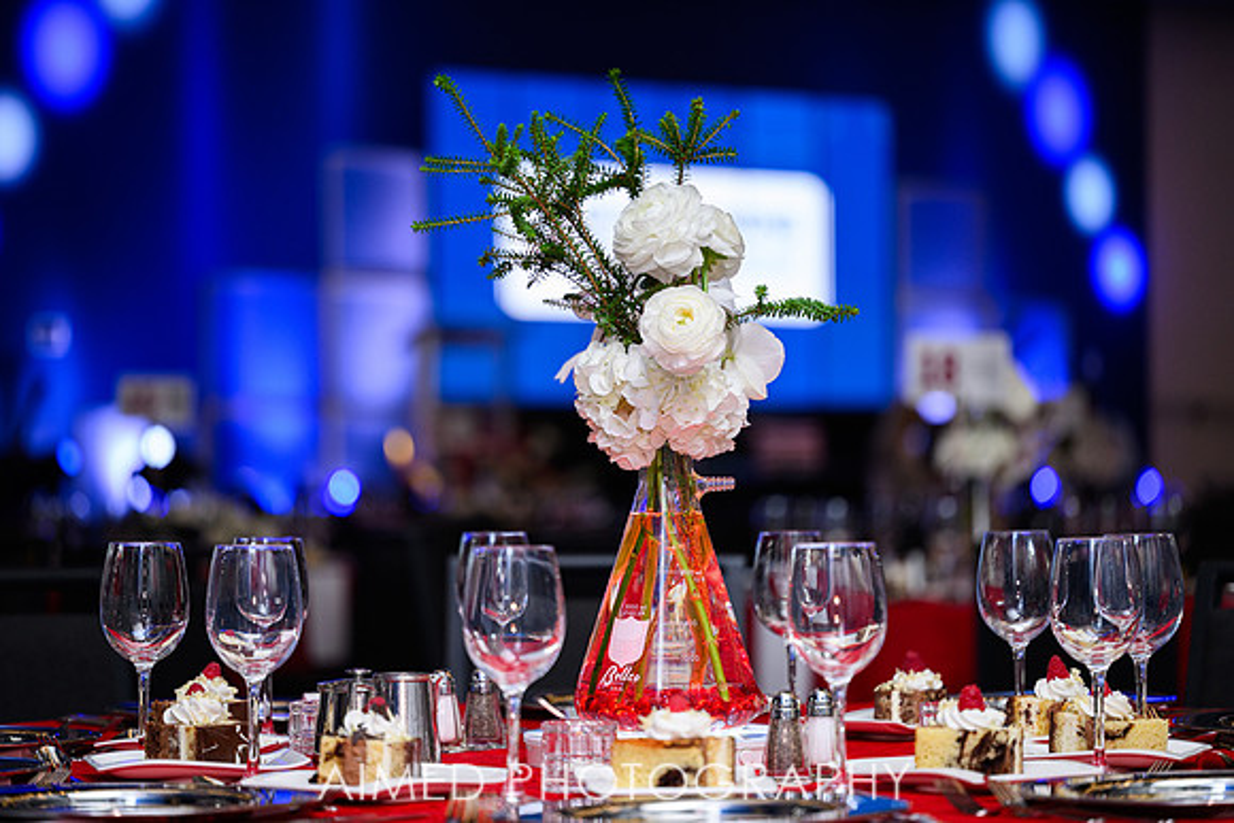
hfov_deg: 19.3
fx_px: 3637
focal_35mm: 106
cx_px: 617
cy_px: 412
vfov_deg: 12.9
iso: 800
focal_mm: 105
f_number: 2.8
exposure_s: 1/200
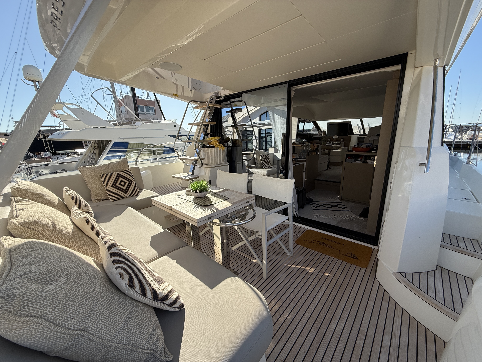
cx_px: 241
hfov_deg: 102.1
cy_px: 181
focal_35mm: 14
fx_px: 195
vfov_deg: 85.7
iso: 64
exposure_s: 1/1259
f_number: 2.2
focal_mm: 2.22
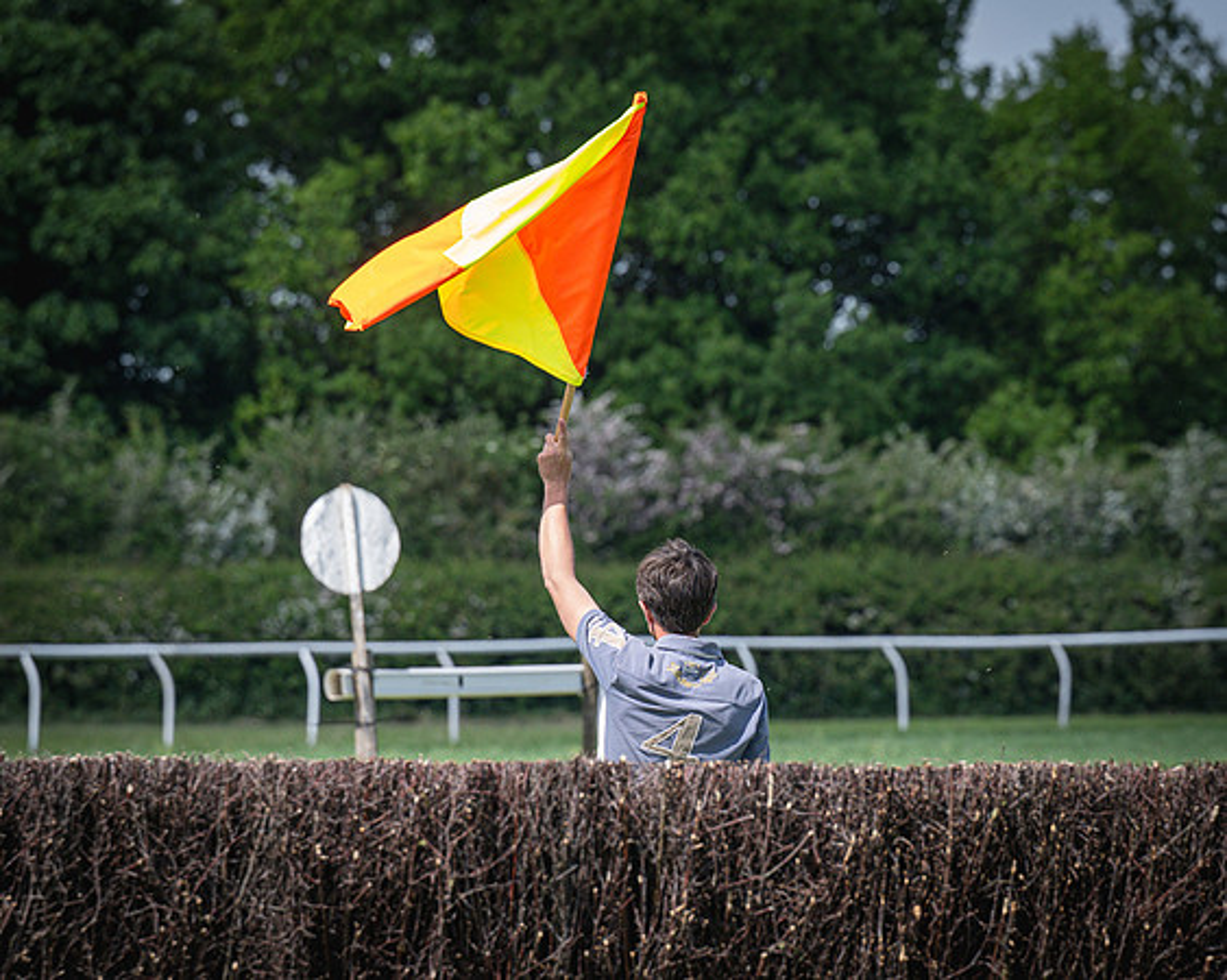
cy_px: 600
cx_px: 686
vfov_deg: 5.4
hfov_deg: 6.7
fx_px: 10445
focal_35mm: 288
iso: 400
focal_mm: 135
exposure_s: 1/2000
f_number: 4
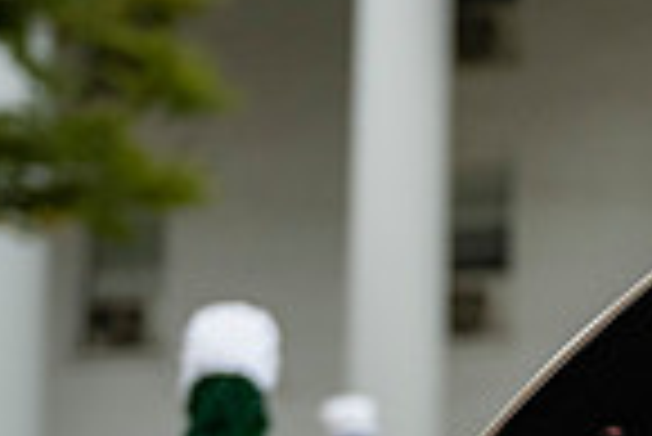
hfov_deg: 12.3
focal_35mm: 156
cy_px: 744
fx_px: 2828
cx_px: 1061
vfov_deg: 8.5
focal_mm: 39
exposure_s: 1/1600
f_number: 4
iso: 640
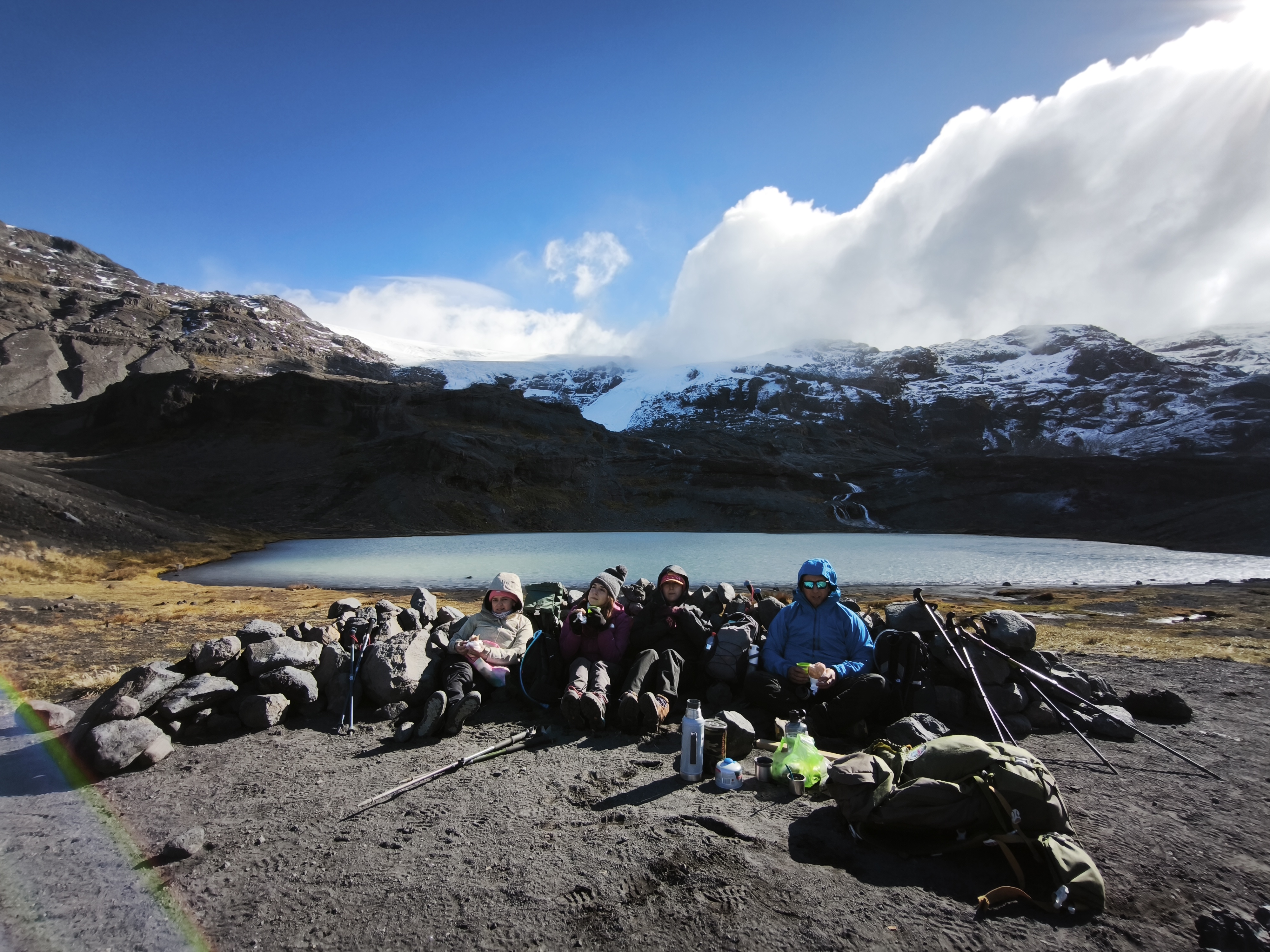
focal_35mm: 15
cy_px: 476
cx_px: 635
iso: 50
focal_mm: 1.91
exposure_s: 1/1323
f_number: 2.2
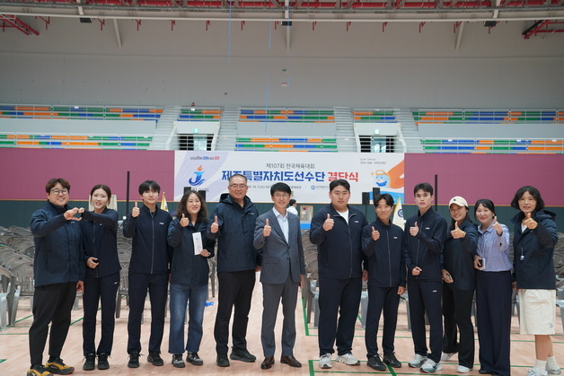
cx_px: 282
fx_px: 658
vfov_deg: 31.9
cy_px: 188
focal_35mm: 42
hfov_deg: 46.4
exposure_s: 1/160
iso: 1250
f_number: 4
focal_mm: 42
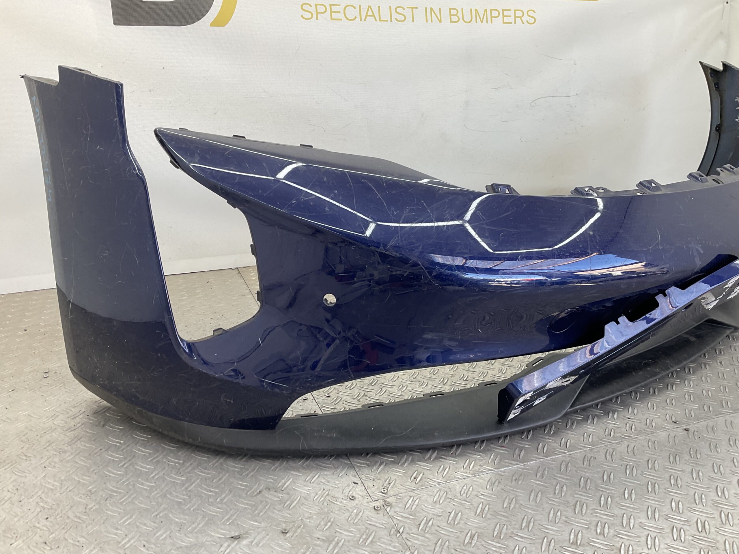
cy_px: 277
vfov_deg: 48.2
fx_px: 619
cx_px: 370
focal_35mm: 29
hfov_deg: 61.7
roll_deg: -1.7
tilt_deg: -19.1
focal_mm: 3
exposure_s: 1/120
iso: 32
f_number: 1.8
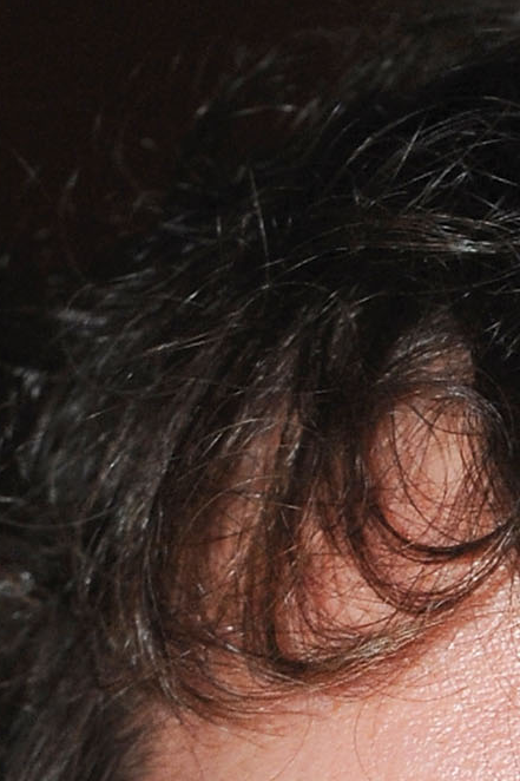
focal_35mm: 263
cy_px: 1569
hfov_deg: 5.2
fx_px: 5701
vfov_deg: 7.5
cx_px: 690
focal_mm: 58
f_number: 5.6
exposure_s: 1/100
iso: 1600
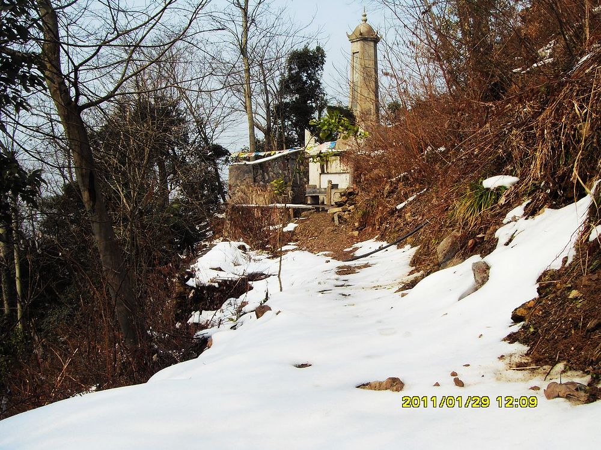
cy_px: 225
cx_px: 300
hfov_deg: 47.9
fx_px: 677
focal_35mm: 39
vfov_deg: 36.8
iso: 80
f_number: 6.2
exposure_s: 1/250
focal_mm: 6.6
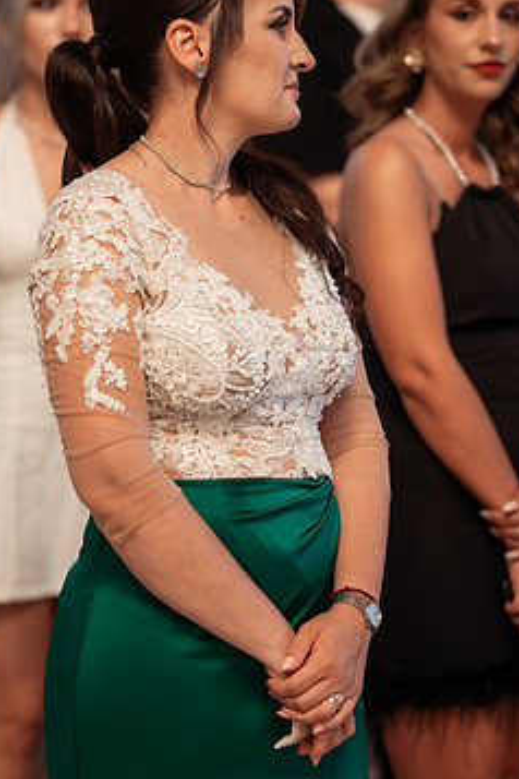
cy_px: 329
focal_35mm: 107
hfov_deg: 12.8
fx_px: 2314
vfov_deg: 19.1
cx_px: 263
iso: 1600
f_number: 2
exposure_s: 1/200
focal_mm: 85
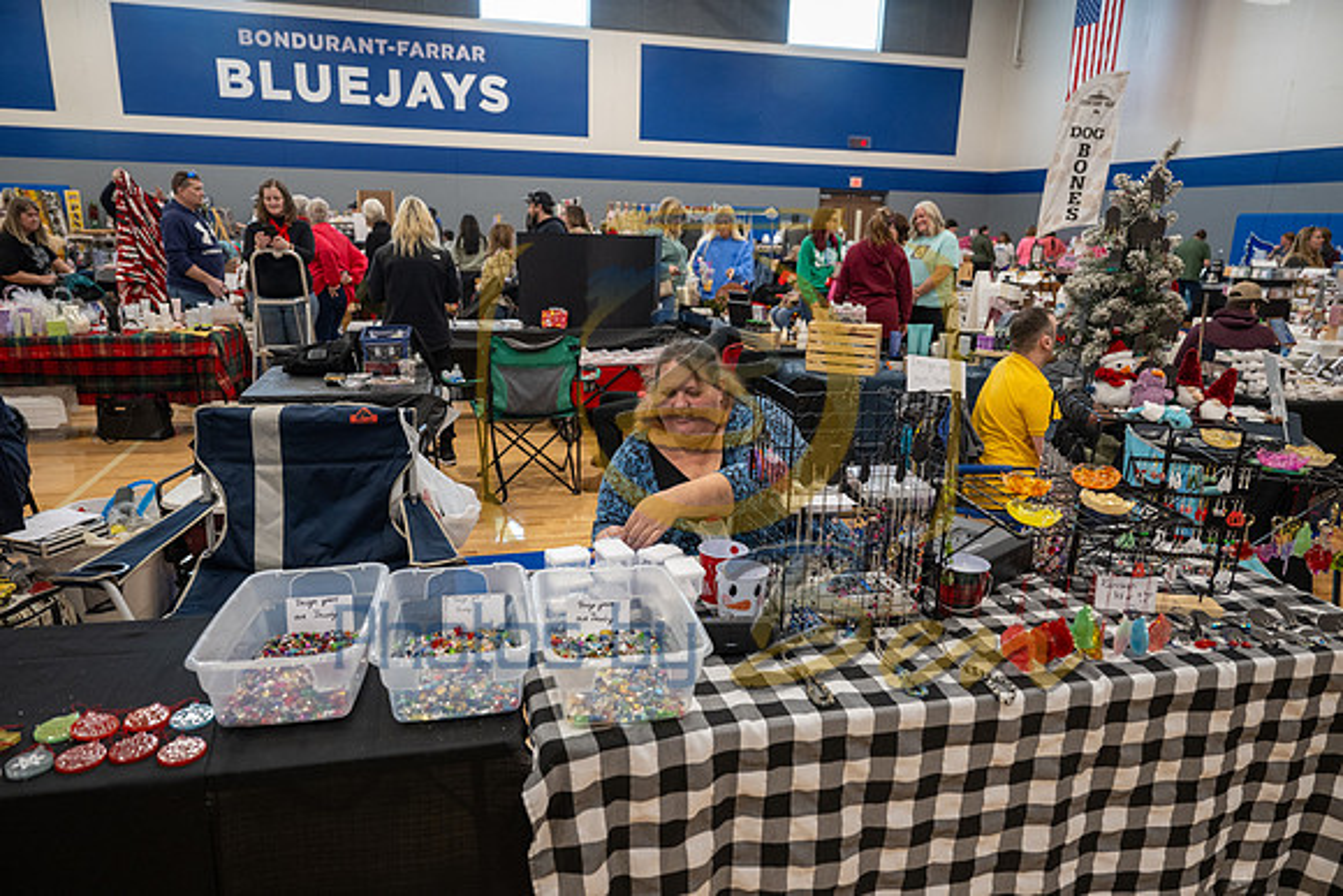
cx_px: 672
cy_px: 448
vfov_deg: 53.2
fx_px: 896
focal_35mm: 24
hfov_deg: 73.7
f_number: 3.5
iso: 1250
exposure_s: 1/125
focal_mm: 24
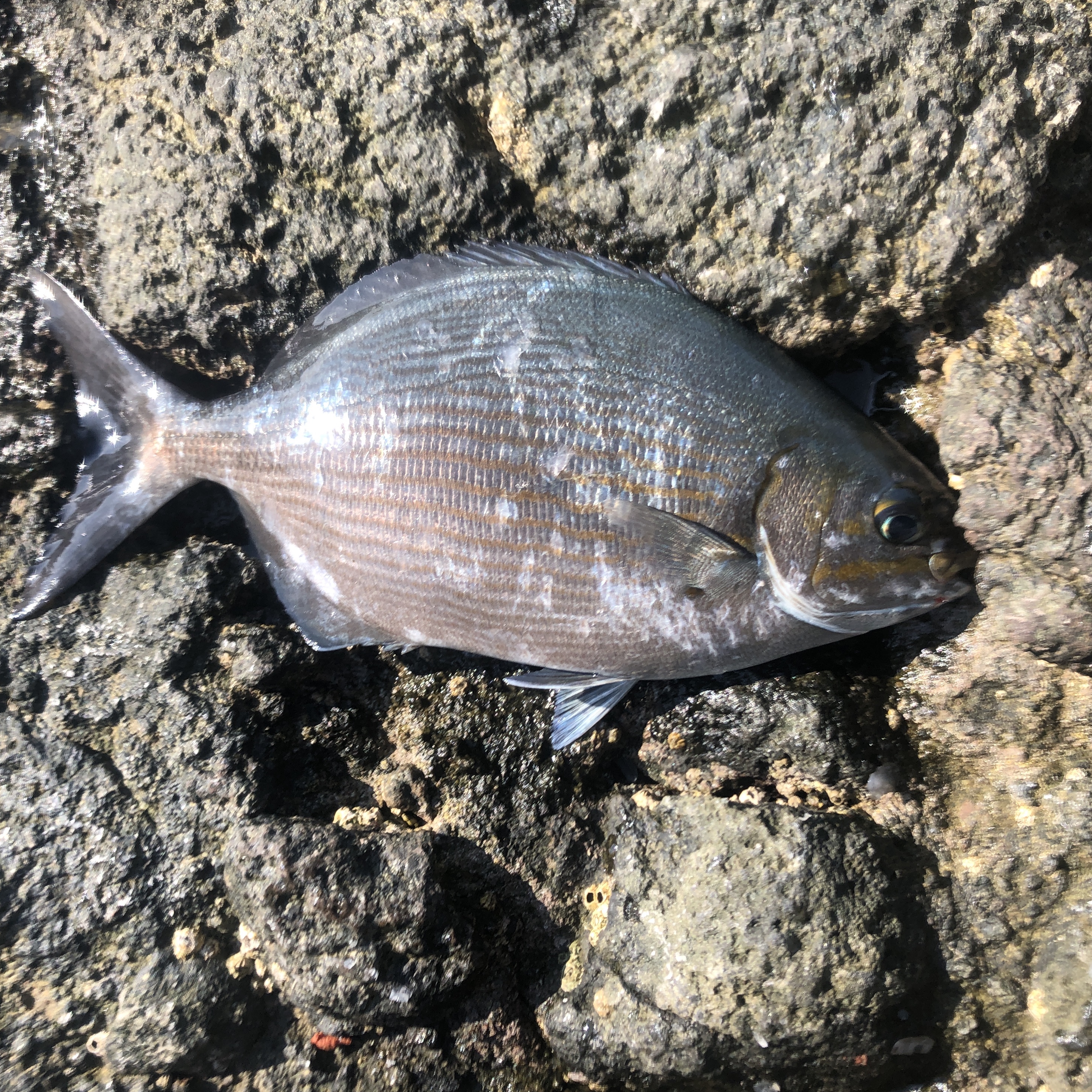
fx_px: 1213
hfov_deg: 48.4
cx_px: 497
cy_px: 542
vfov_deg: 48.5
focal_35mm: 34
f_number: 1.8
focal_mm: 3.99
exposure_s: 1/592
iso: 20
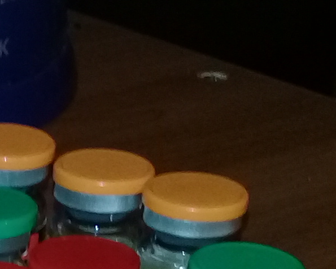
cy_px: 556
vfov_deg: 8.7
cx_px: -412
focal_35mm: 166
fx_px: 1651
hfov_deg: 10.4
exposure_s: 1/17
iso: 640
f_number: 2.2
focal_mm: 3.3
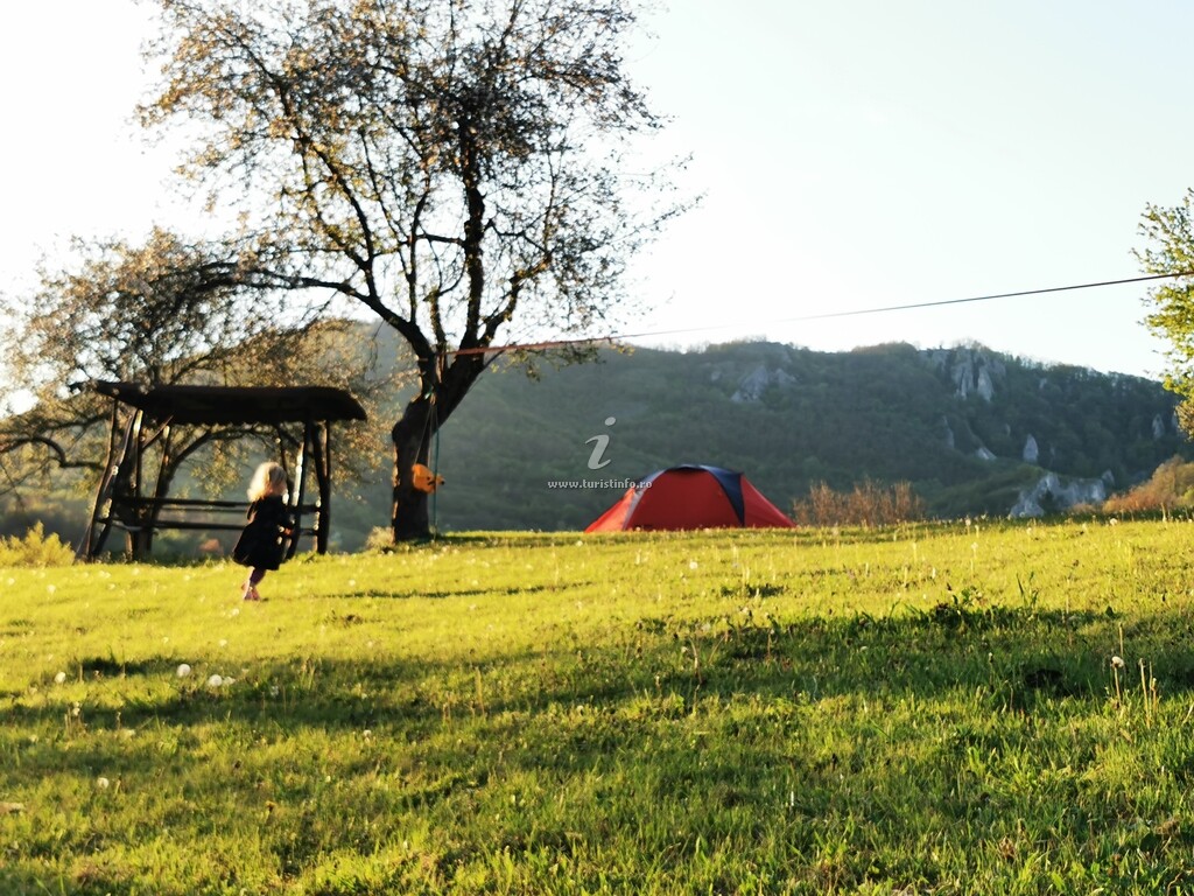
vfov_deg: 27.0
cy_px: 448
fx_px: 1863
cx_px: 597
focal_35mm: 54
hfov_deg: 35.5
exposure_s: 1/583
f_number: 1.6
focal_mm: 5.56
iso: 50
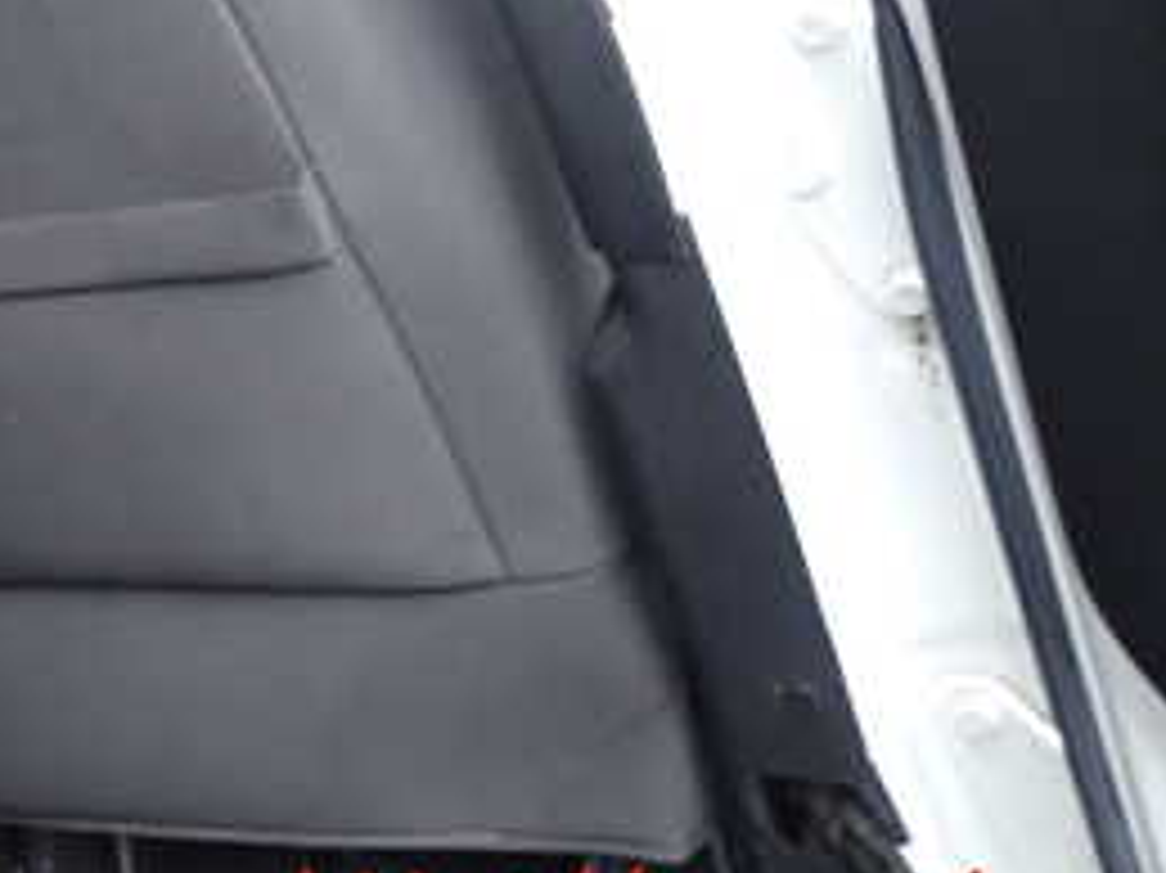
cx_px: -36
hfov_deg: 30.6
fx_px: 1953
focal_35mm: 58
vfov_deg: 23.9
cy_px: -40
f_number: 2
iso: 200
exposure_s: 1/40
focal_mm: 4.5
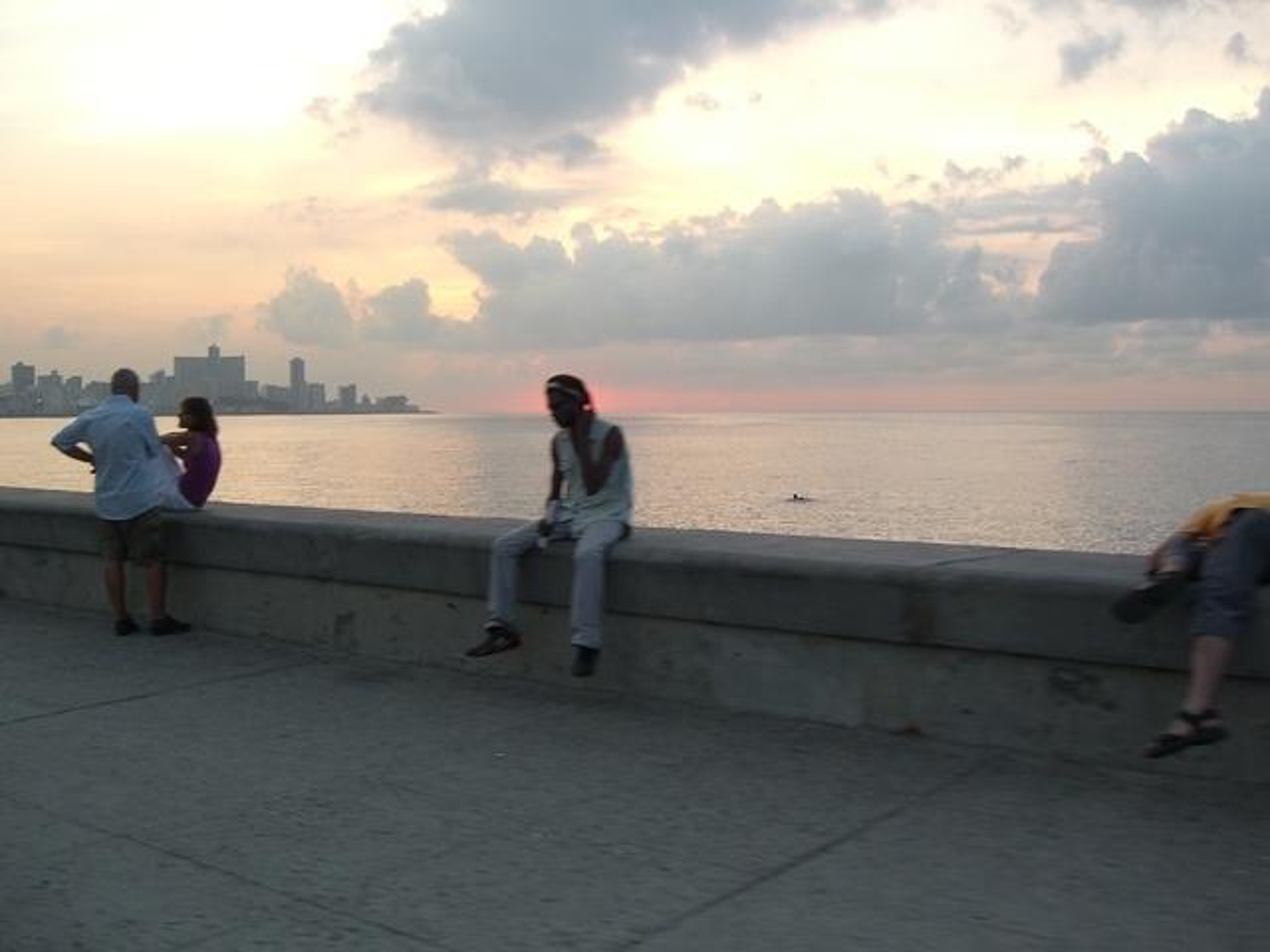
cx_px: 635
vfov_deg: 37.7
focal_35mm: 38
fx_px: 1394
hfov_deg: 49.0
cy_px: 476
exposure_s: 1/100
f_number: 2.8
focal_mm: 7.9
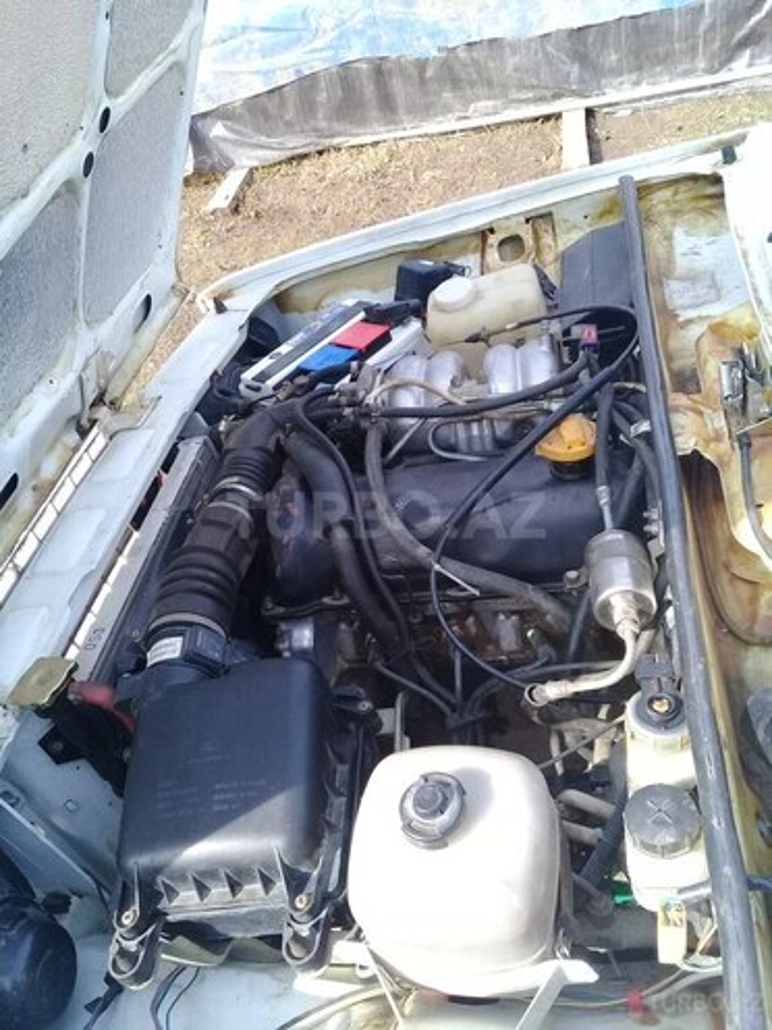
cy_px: 515
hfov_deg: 45.4
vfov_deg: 58.4
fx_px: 922
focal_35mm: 31
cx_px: 386
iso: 50
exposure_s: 1/262
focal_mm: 3.3
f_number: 2.2
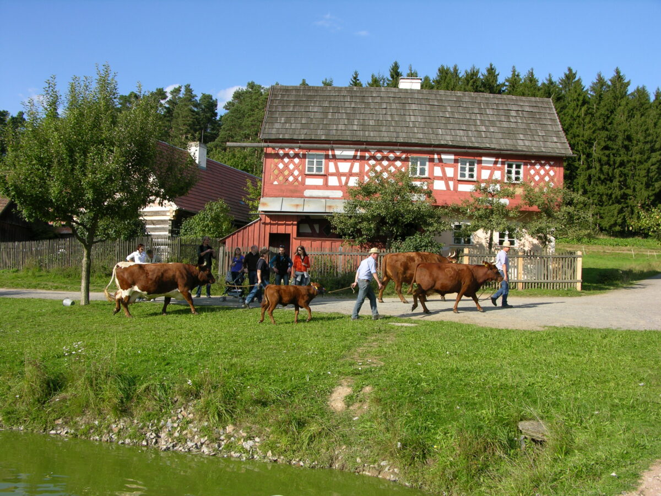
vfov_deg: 40.7
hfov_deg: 52.6
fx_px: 668
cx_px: 330
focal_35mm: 35
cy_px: 248
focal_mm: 8.9
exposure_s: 1/182
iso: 50
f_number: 5.6
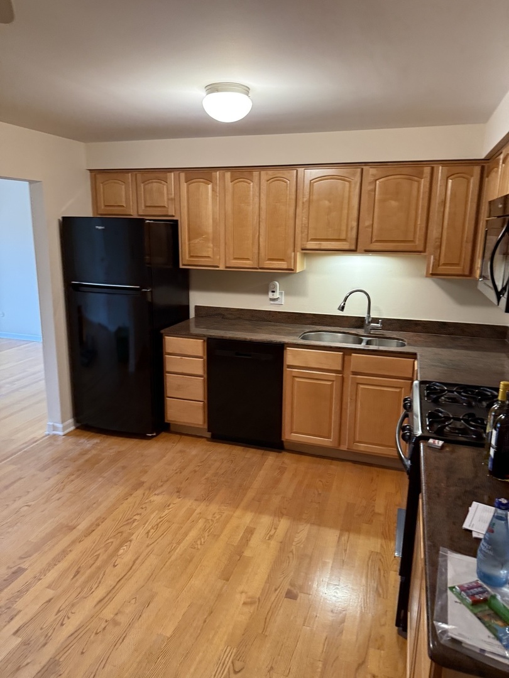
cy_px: 339
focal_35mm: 24
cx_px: 254
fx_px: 471
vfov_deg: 71.6
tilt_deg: -12.0
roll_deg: -2.8
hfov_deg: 56.8
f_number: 1.78
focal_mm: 6.76
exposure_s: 1/60
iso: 400
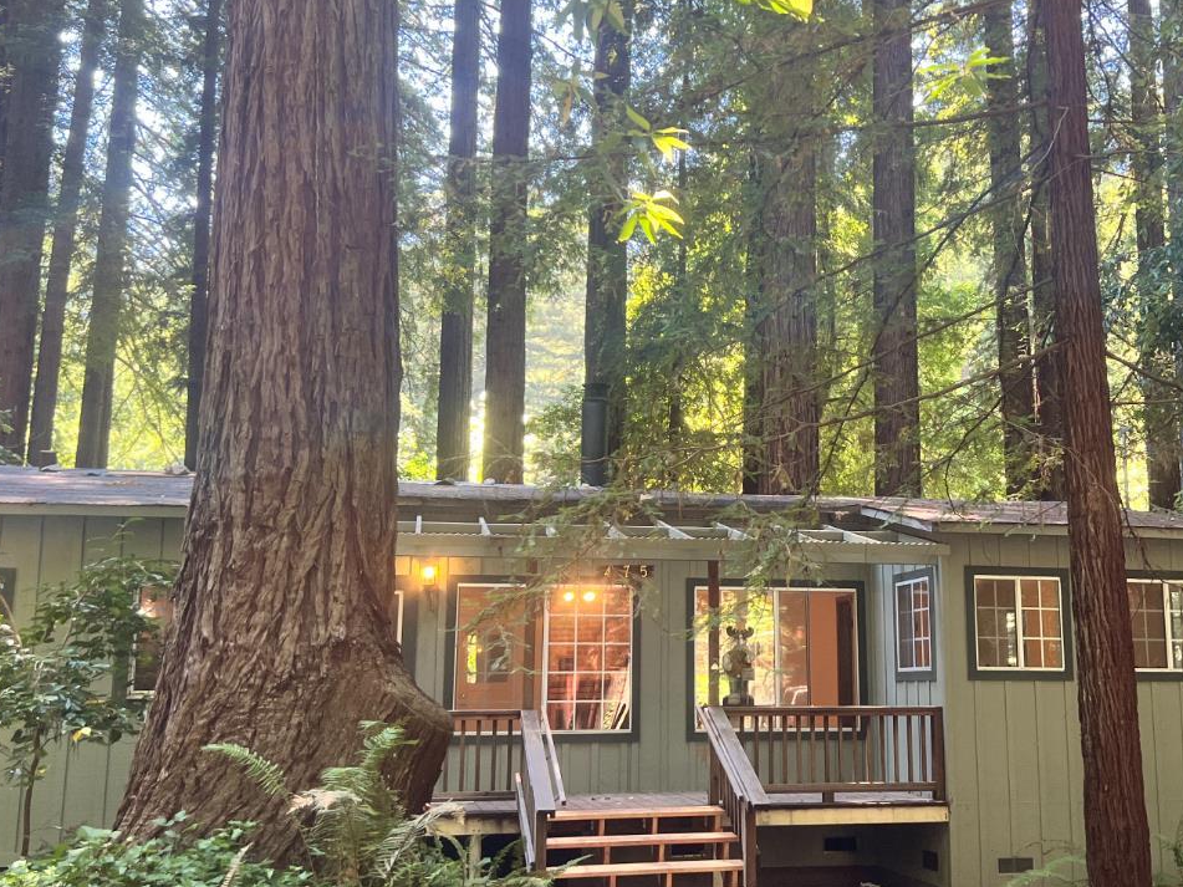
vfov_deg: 35.1
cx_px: 720
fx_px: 1401
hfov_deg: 45.5
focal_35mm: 41
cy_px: 435
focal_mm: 5.7
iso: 125
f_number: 1.5
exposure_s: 1/121
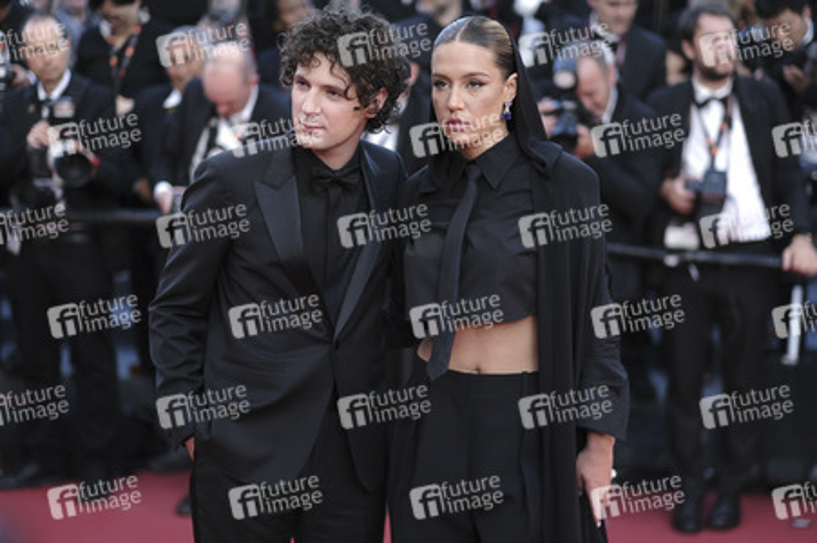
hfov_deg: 24.2
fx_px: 1905
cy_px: 272
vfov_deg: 16.2
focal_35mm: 84
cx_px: 408
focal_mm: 56
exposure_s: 1/250
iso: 100
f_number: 1.2
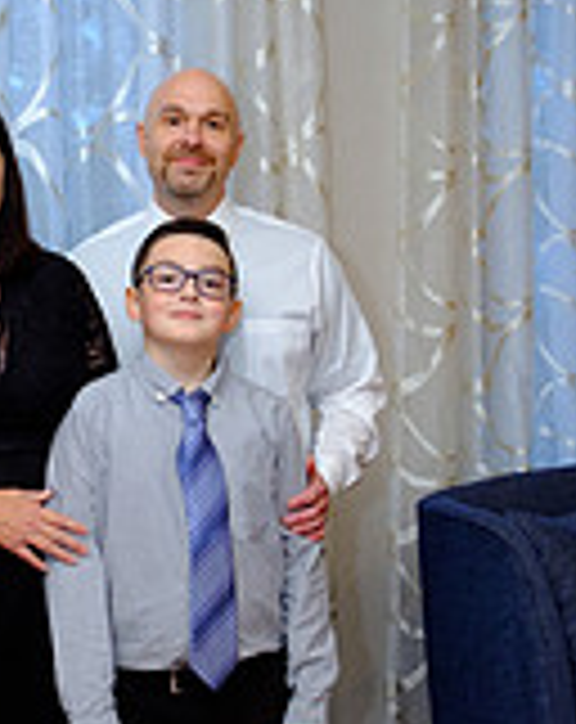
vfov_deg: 26.8
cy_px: 378
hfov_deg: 21.3
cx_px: 135
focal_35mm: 71
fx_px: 1519
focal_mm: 18
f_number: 5.6
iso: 1600
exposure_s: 1/125
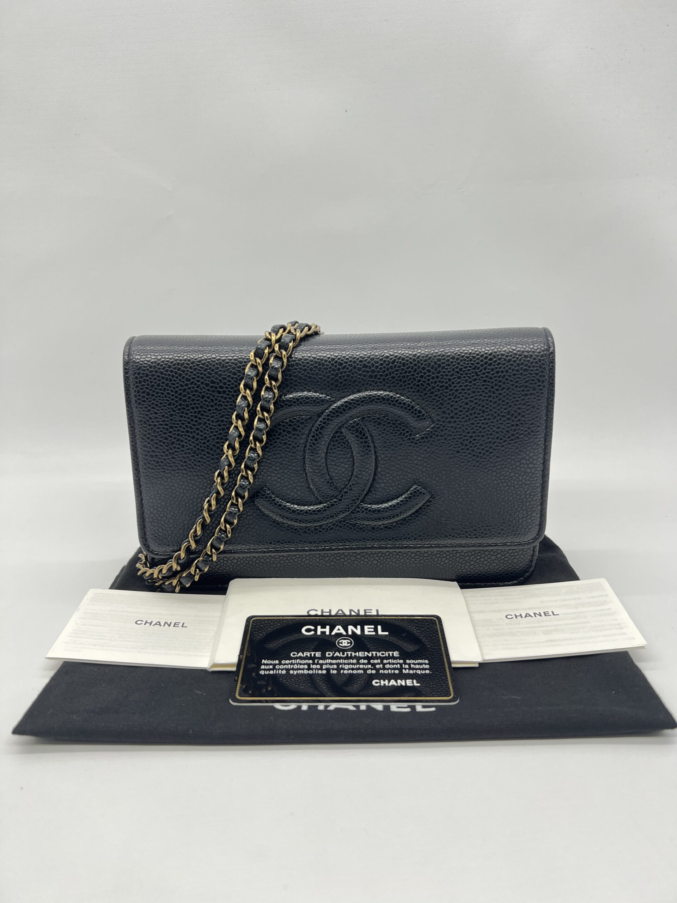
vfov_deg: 67.3
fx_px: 678
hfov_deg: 53.1
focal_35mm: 26
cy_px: 452
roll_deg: +0.3
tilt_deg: -18.2
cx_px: 338
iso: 50
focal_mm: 5.7
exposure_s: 1/100
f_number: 1.5
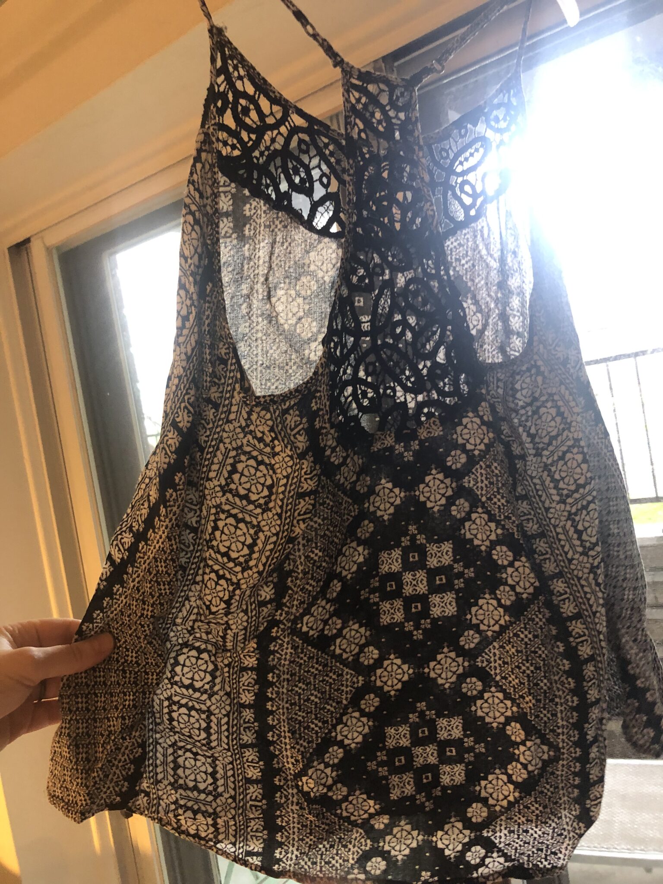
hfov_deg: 49.7
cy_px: 442
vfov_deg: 63.4
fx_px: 715
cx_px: 332
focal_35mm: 28
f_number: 1.8
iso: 100
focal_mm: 3.99
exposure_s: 1/11
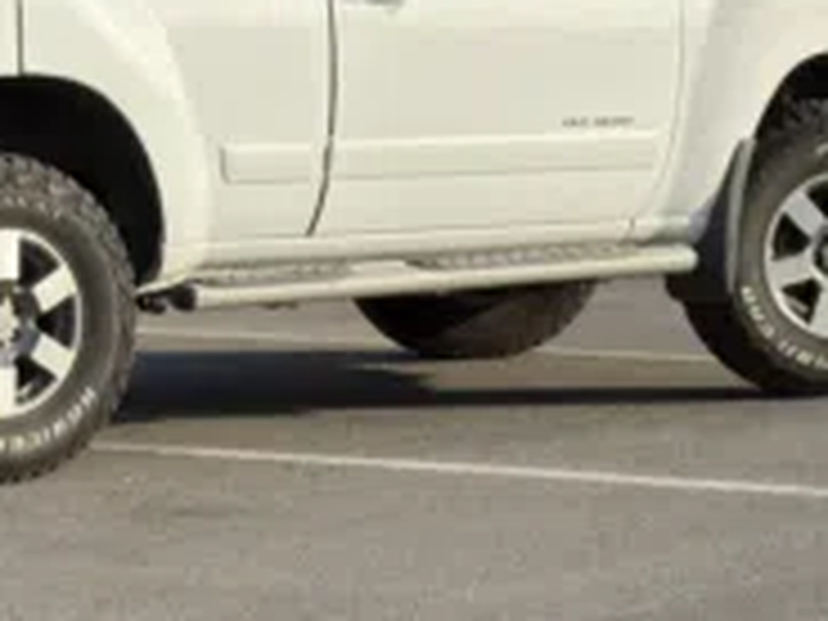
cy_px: 54
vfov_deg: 6.8
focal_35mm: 217
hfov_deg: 9.1
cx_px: 148
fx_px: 5191
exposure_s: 1/638
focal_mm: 16.89
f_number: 2.8
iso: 20
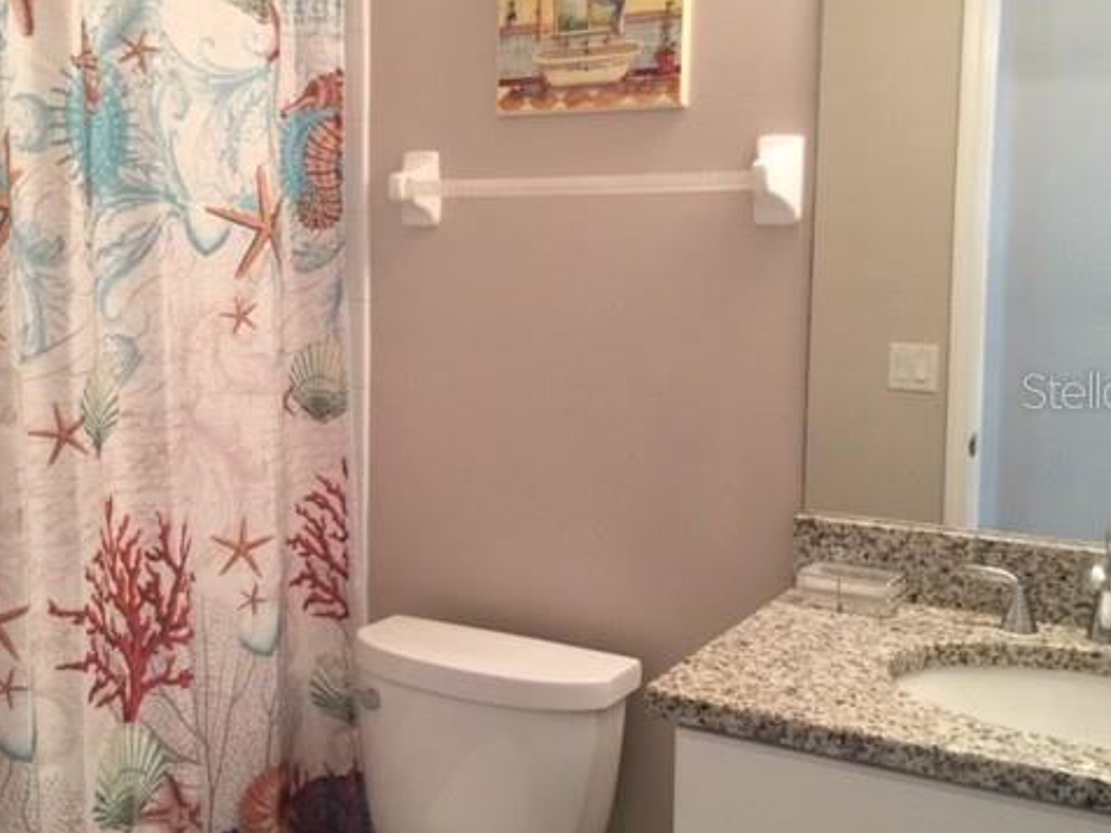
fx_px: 1252
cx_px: 495
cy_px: 390
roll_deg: -1.6
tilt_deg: -3.7
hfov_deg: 47.8
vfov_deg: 36.8
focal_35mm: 39
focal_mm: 4.15
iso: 64
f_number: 2.2
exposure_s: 1/15
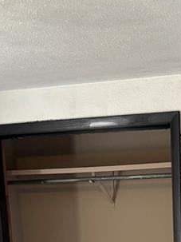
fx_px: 719
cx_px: 186
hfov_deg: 14.1
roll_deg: +1.7
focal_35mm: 103
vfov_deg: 16.7
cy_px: 396
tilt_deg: -13.3
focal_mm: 5.96
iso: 125
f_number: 1.6
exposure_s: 1/73
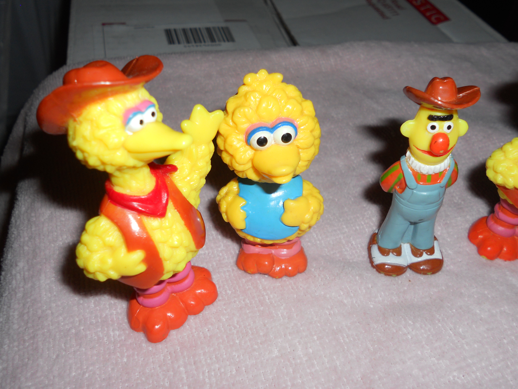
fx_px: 479
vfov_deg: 44.2
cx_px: 259
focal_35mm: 32
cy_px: 194
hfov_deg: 56.8
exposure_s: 1/25
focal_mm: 5.8
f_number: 8.8
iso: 80
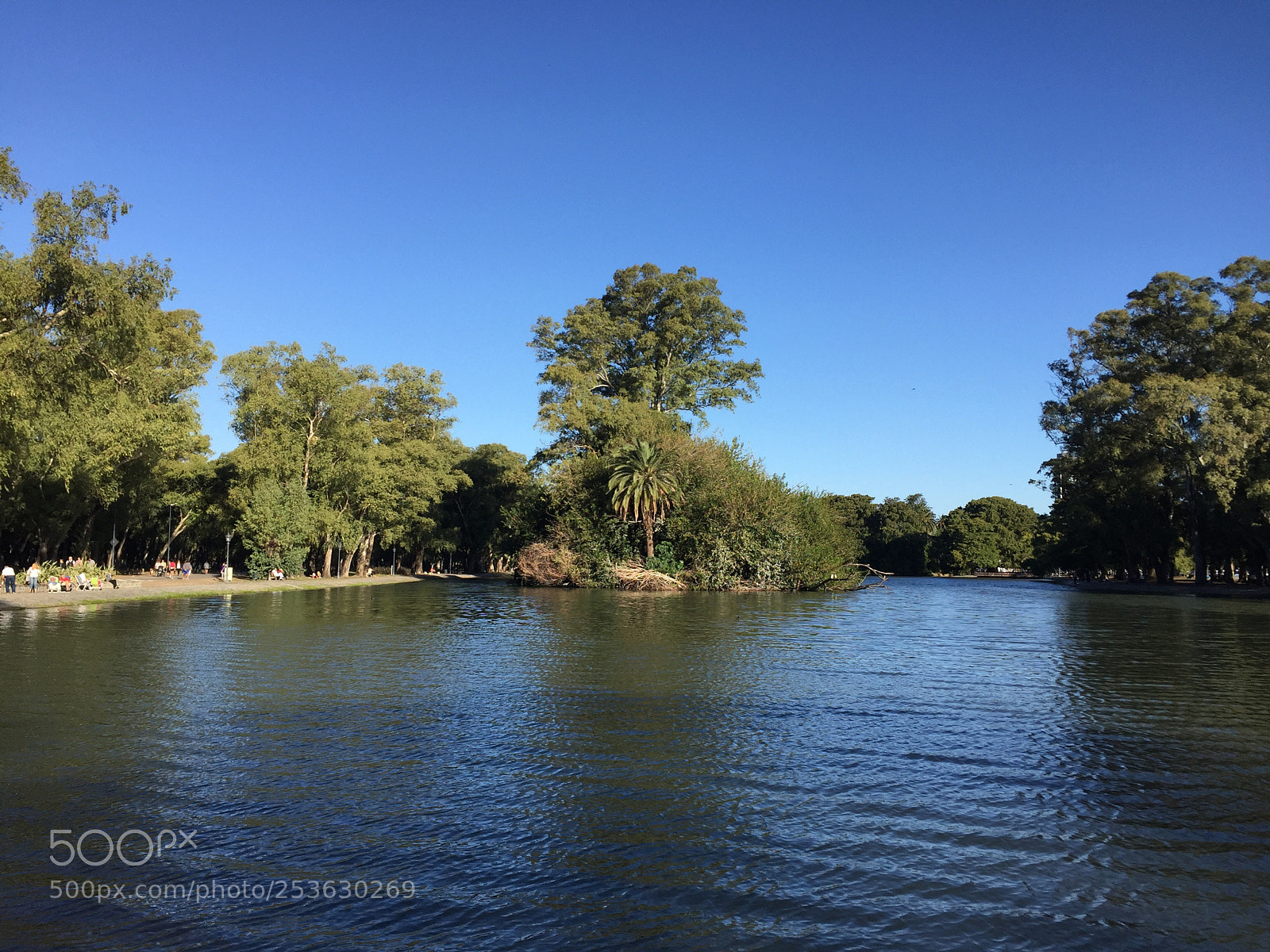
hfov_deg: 61.7
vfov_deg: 48.2
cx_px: 635
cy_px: 476
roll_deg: -1.1
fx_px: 1064
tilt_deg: +4.1
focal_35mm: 29
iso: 32
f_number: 2.2
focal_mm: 4.15
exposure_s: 1/1412
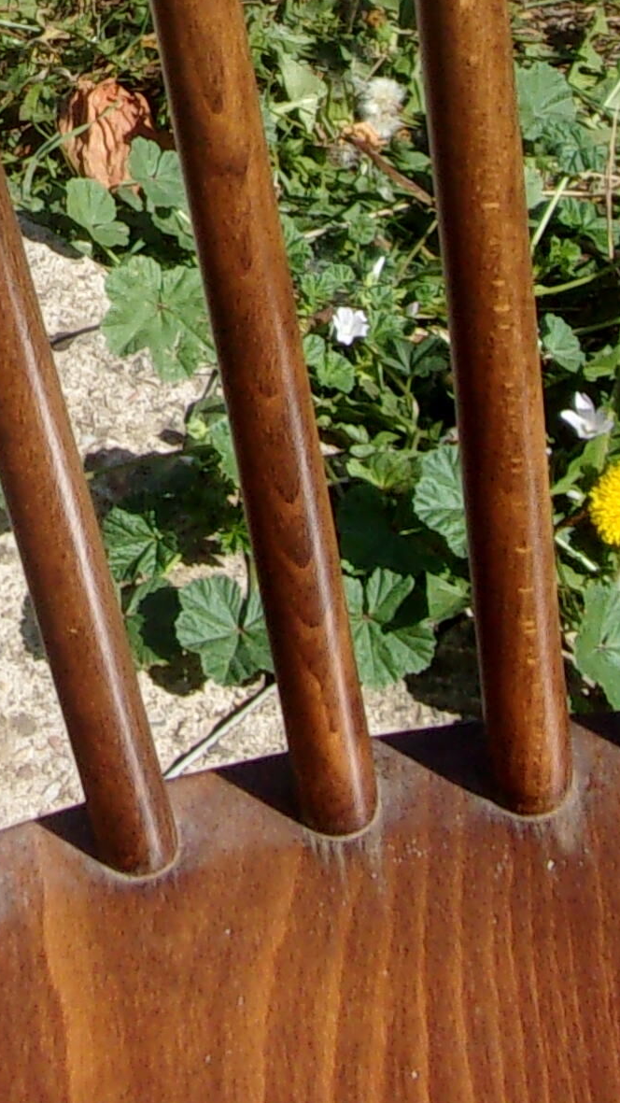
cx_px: -145
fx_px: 3479
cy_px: -333
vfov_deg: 17.0
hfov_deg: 10.0
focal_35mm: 119
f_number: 10.8
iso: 80
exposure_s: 1/90
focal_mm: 5.1
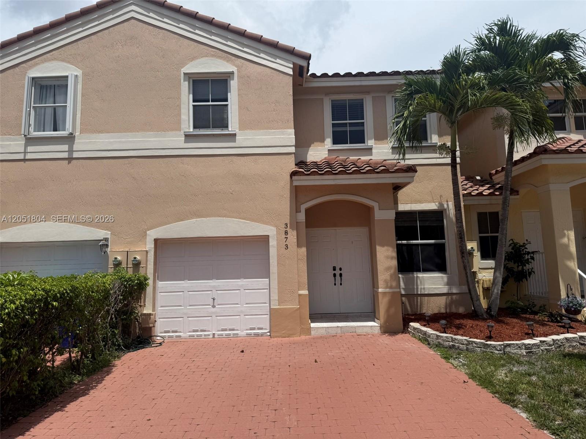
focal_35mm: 24
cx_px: 293
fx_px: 406
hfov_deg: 71.6
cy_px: 220
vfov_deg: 56.8
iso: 80
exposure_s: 1/8130
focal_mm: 6.76
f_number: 1.78
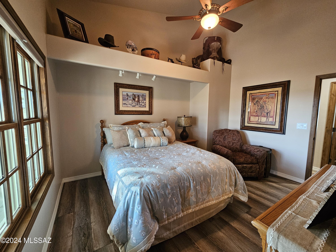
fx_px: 126
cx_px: 168
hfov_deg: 106.2
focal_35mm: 13
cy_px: 126
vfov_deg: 89.9
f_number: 2.2
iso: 320
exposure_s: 1/40
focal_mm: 2.2
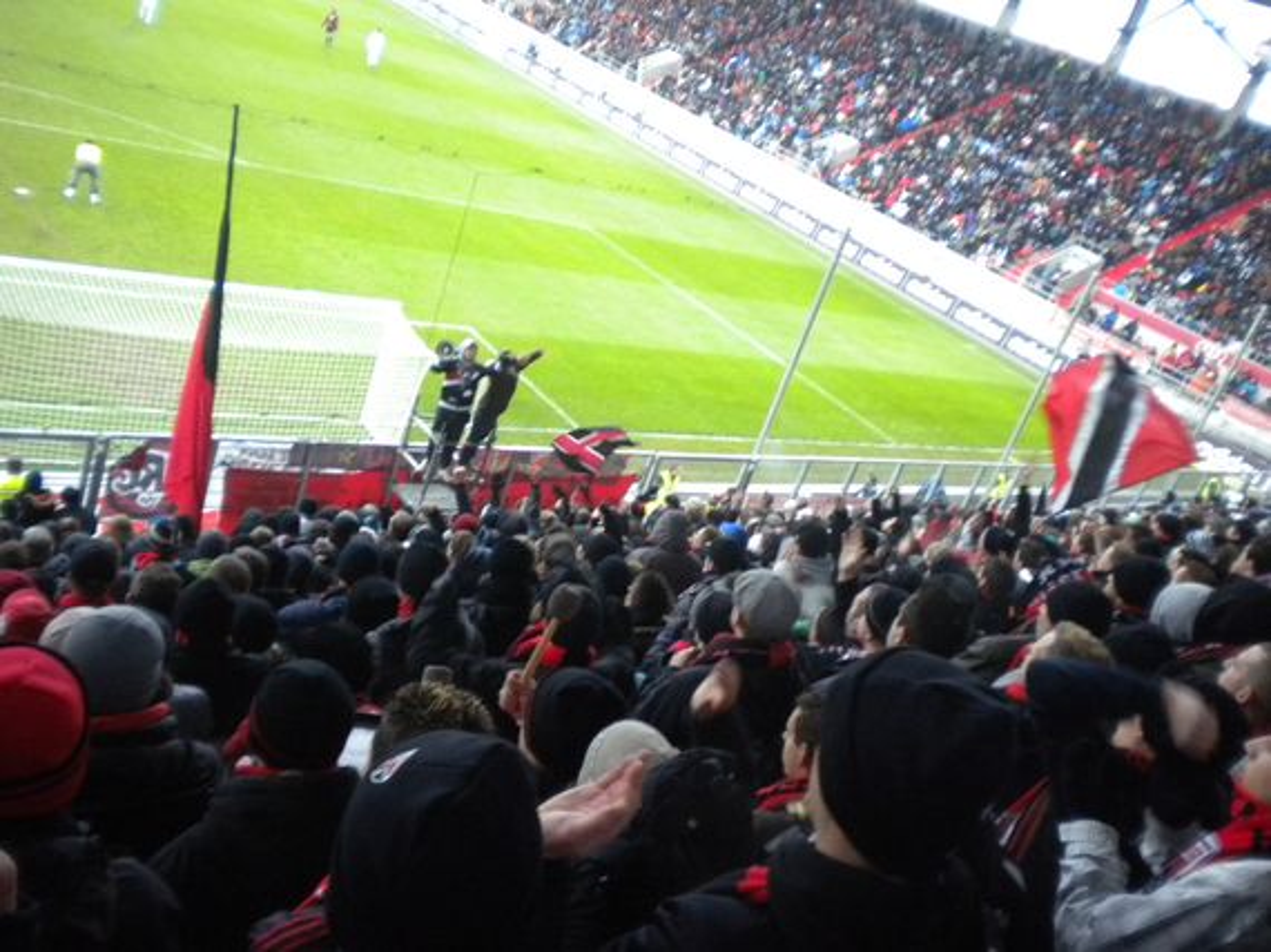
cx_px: 636
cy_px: 476
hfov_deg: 52.6
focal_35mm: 35
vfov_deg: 40.7
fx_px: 1285
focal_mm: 6.3
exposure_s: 1/88.7
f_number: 3.1
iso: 400
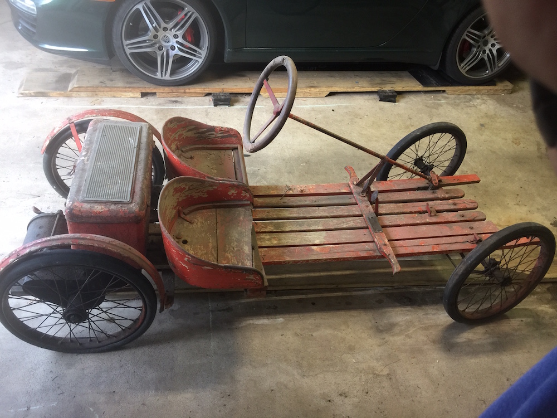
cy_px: 209
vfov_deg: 48.2
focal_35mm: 29
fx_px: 467
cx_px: 278
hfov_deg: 61.7
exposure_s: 1/15
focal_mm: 4.15
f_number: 2.2
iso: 64
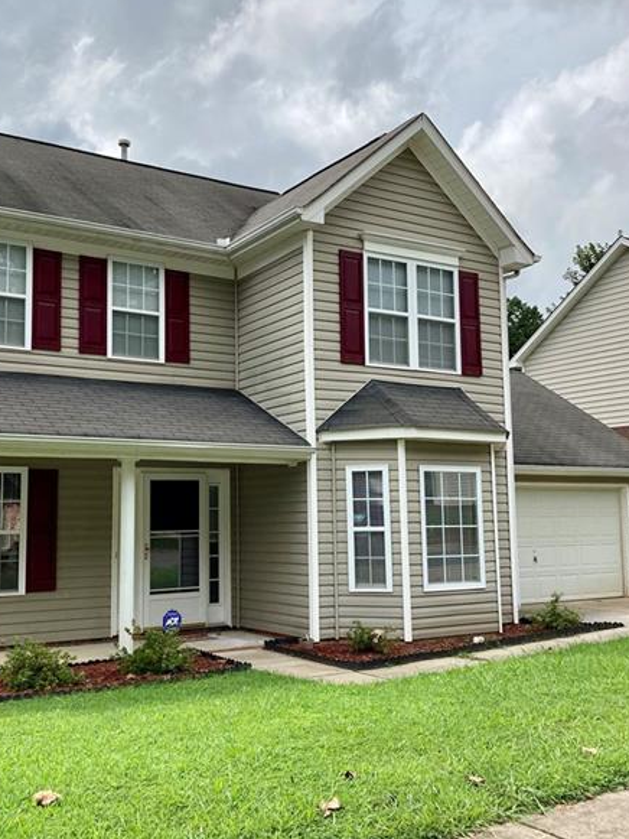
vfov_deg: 50.1
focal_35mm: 37
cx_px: 255
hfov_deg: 38.5
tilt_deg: +7.3
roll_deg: -1.2
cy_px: 425
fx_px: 896
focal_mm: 3.99
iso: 25
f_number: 1.8
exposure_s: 1/3436
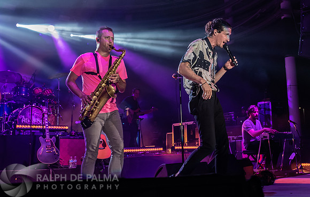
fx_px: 393
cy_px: 70
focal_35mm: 46
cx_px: 222
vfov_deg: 27.9
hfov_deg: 42.0
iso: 1600
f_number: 5.6
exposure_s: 1/160
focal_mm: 24
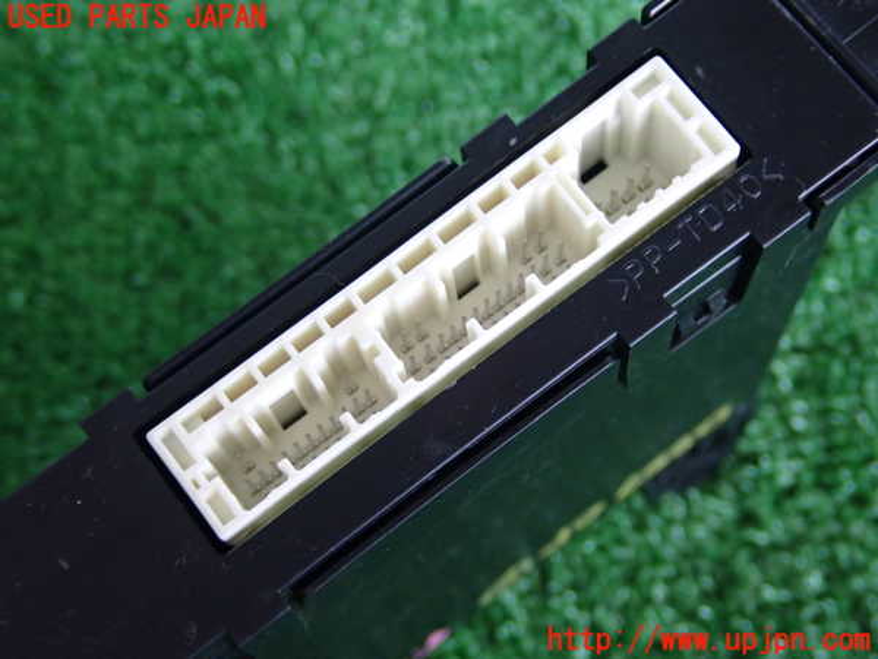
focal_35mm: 20
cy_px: 330
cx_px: 439
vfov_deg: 66.0
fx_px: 507
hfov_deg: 81.7
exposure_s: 1/100
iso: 640
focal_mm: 3.56
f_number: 3.8
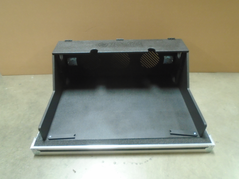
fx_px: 180
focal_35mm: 26
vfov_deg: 53.1
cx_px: 120
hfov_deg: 67.3
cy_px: 90
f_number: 3.2
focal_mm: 4.6
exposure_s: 1/15
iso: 400
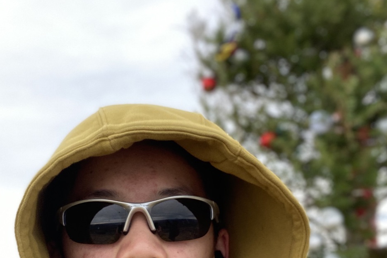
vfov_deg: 23.4
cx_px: 202
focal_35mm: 57
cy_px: 204
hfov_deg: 35.1
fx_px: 613
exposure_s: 1/119
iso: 80
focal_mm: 2.87
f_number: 2.2
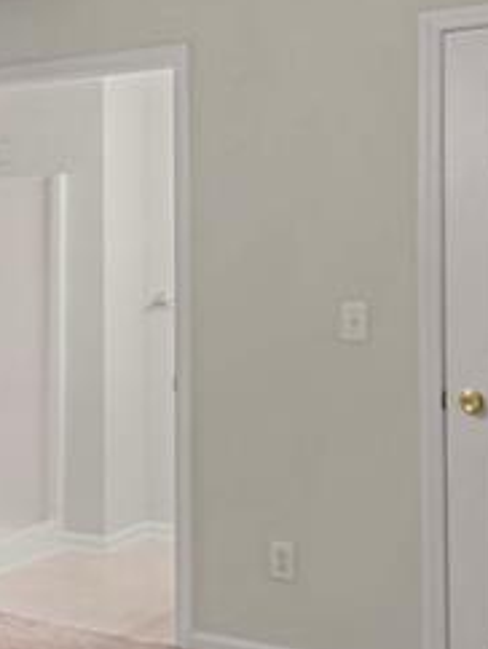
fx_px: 1145
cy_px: 319
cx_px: -225
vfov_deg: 31.7
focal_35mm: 61
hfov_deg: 20.8
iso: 400
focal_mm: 10
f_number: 8
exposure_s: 1/1.67
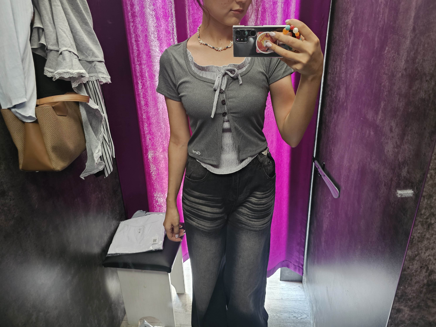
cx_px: 218
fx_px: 290
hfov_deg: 73.9
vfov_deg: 58.9
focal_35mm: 23
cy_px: 164
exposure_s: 1/24
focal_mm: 6.3
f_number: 1.7
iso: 640
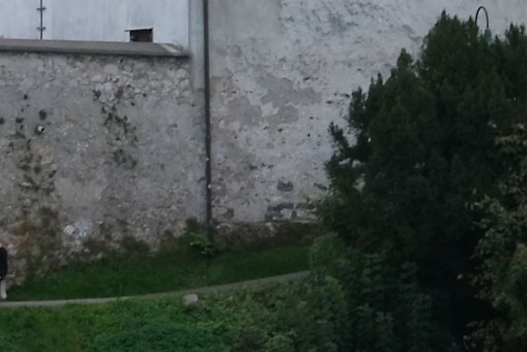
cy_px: -415
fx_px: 4186
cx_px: 435
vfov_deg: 4.7
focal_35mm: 286
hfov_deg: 7.2
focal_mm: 29.2
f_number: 18
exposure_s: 1/52
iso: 400
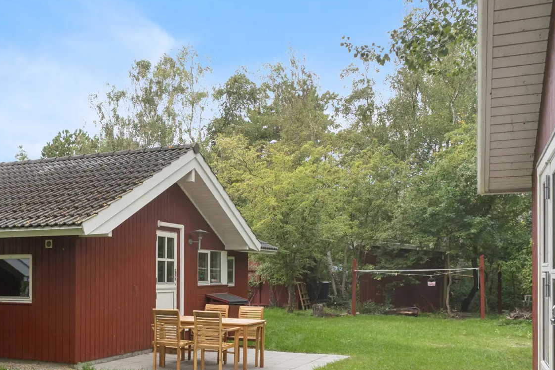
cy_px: 278
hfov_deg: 46.0
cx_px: 151
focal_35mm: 41
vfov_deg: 32.0
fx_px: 632
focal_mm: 16
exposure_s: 1/50
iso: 200
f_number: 8
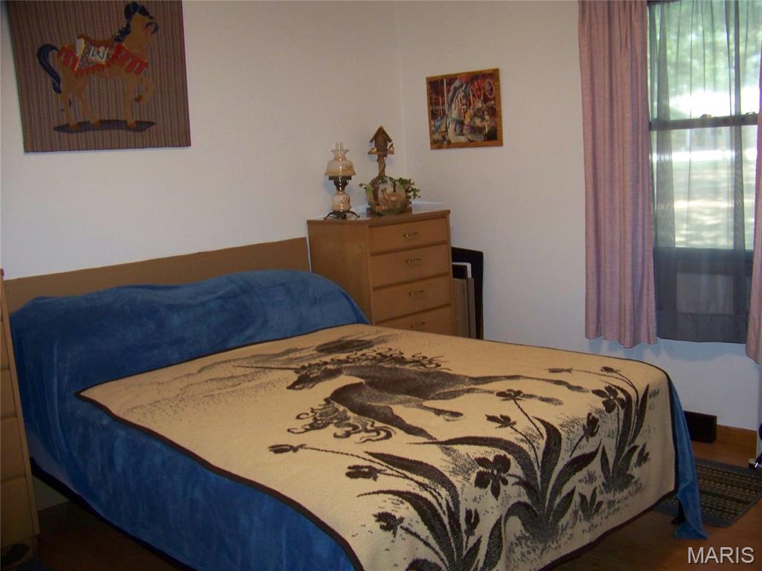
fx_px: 792
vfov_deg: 39.7
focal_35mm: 36
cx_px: 381
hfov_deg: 51.4
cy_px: 286
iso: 200
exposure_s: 1/30
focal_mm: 5.85
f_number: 2.8
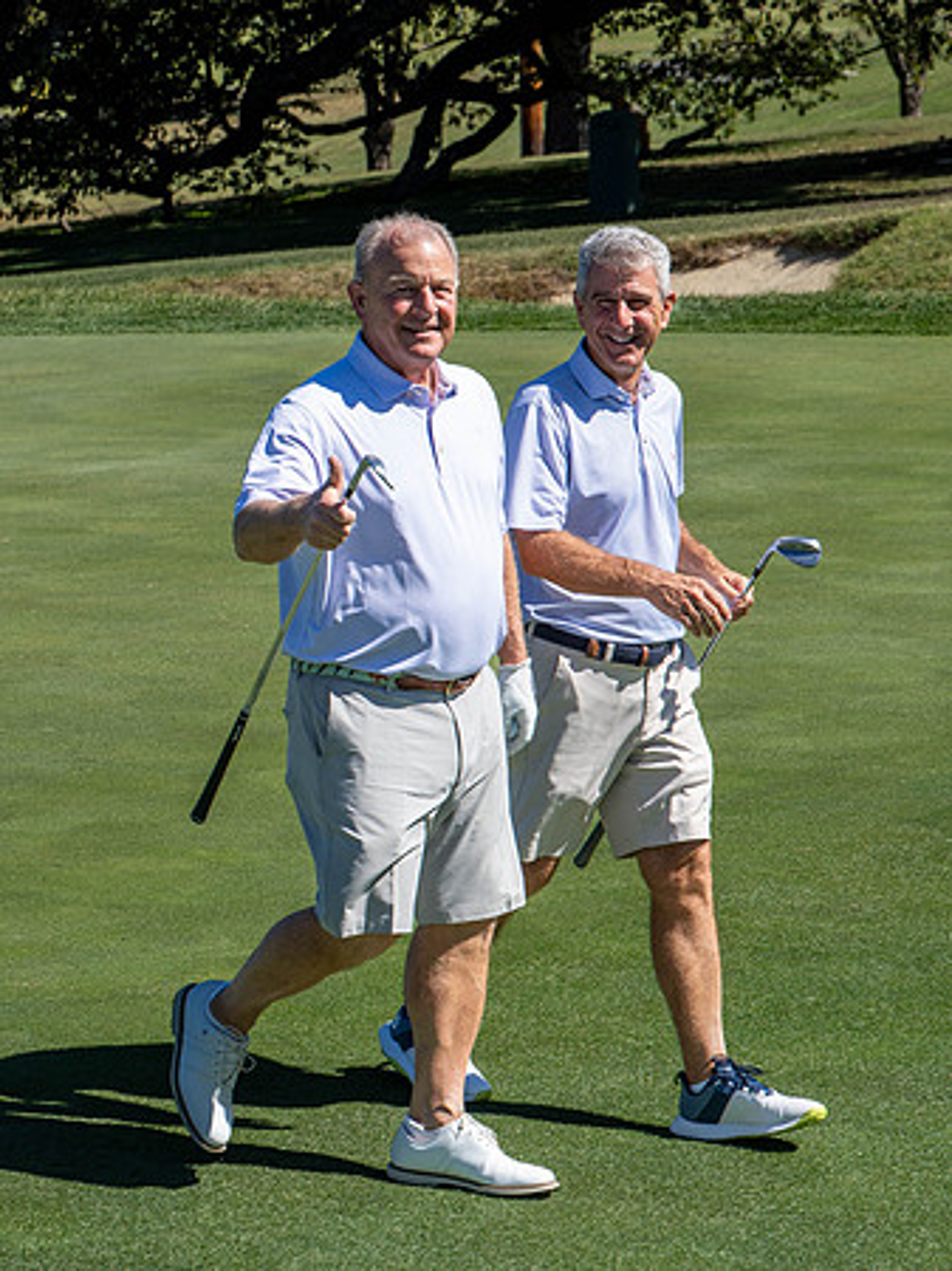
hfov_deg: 8.3
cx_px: 605
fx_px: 6558
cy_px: 636
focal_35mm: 179
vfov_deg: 11.1
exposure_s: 1/800
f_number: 5.6
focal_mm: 67
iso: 200
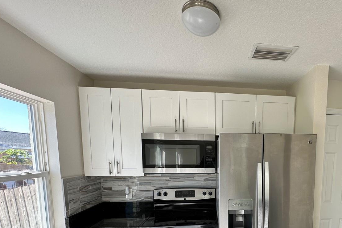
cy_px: 179
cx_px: 233
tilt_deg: -5.8
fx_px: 200
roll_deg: -0.3
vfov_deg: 55.8
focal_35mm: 21
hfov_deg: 78.1
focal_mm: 2.22
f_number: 2.2
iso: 40
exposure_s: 1/182
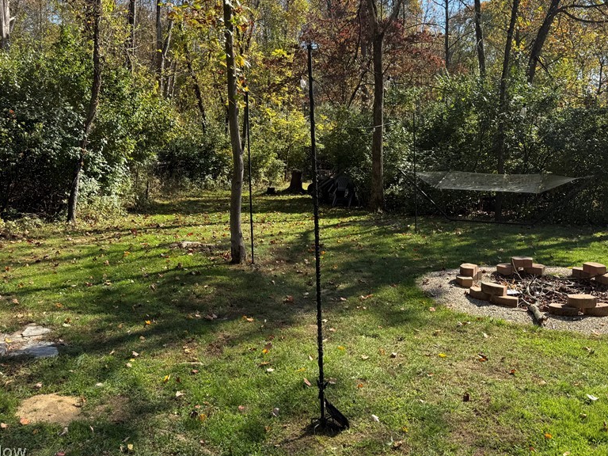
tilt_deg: -3.7
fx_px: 562
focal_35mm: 32
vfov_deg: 43.7
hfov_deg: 56.6
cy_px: 161
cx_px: 350
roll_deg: +2.4
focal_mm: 6.76
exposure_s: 1/1949
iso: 80
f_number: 1.78
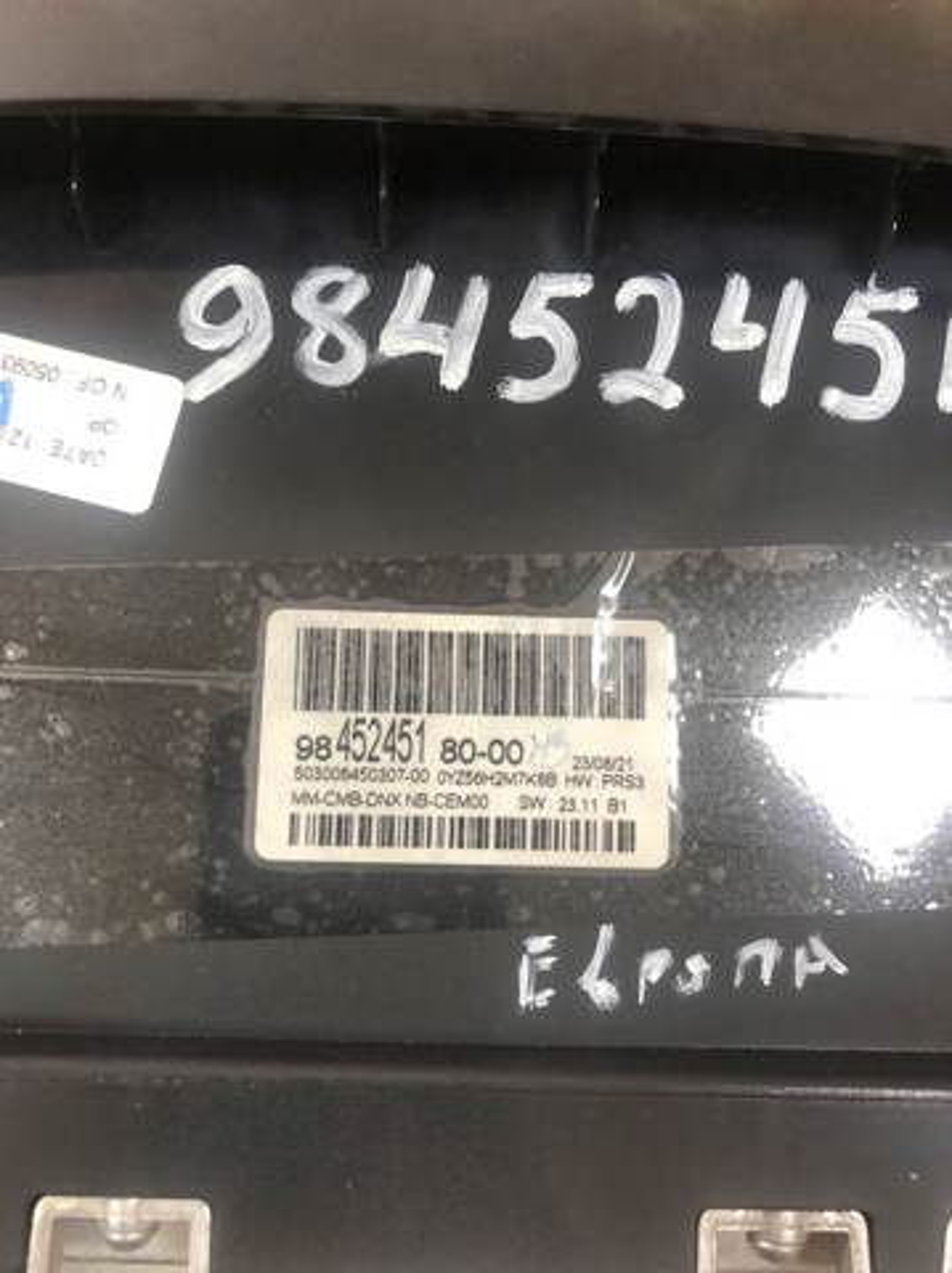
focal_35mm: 28
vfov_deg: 63.5
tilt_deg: -83.8
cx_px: 476
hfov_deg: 49.7
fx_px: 1029
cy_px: 636
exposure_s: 1/15
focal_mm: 4
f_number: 1.8
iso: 64
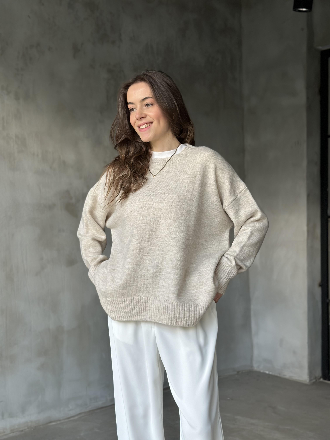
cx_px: 165
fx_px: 610
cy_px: 220
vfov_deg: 39.7
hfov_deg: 30.3
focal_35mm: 48
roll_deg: +0.0
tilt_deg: -0.5
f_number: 1.78
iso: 125
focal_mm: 6.86
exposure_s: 1/73
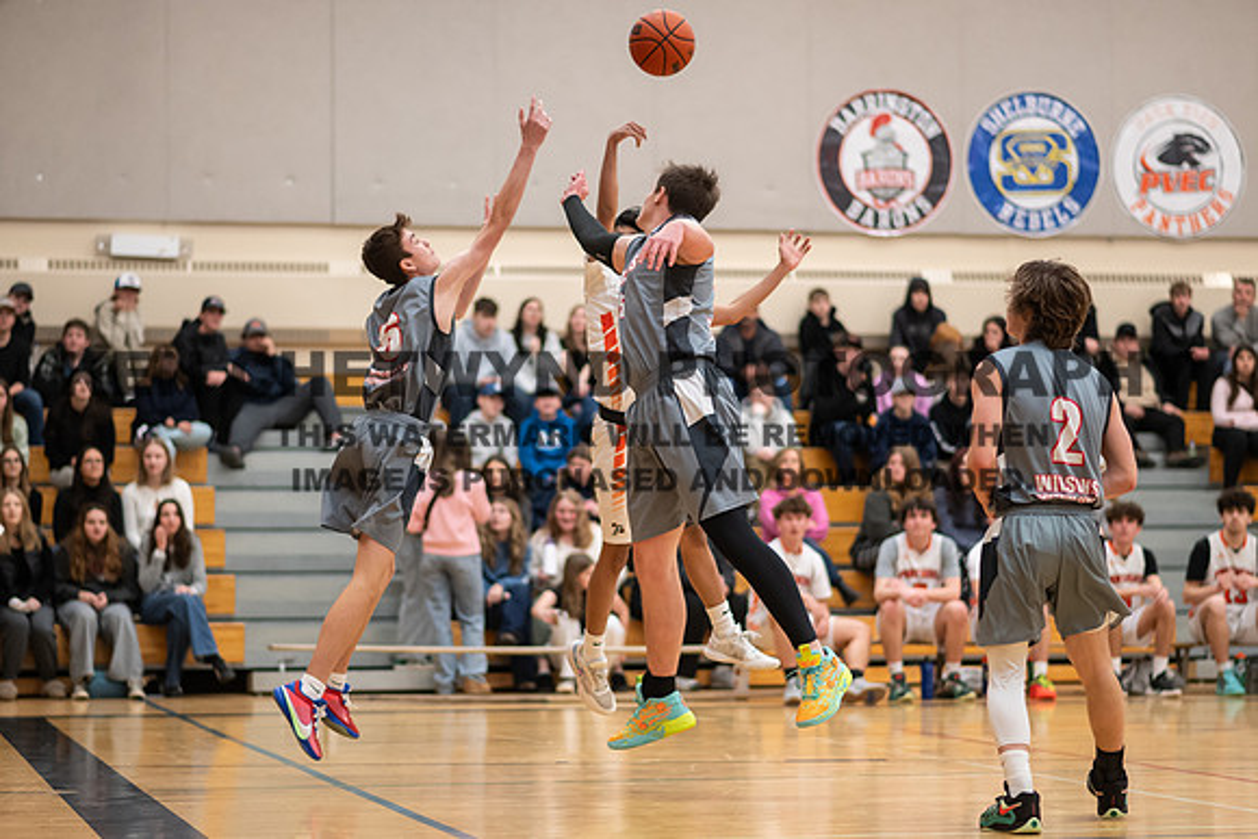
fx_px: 3423
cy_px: 441
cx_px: 629
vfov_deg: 14.0
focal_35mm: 98
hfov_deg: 20.8
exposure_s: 1/1000
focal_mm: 85
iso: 2500
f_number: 1.8
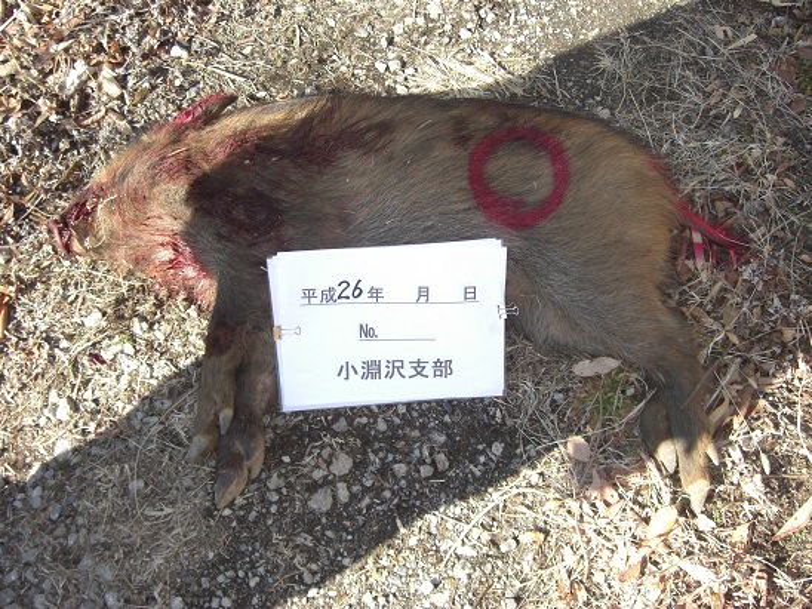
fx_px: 891
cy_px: 304
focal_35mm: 38
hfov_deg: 49.0
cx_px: 406
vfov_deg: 37.7
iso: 80
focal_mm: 7.9
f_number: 2.8
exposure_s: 1/320
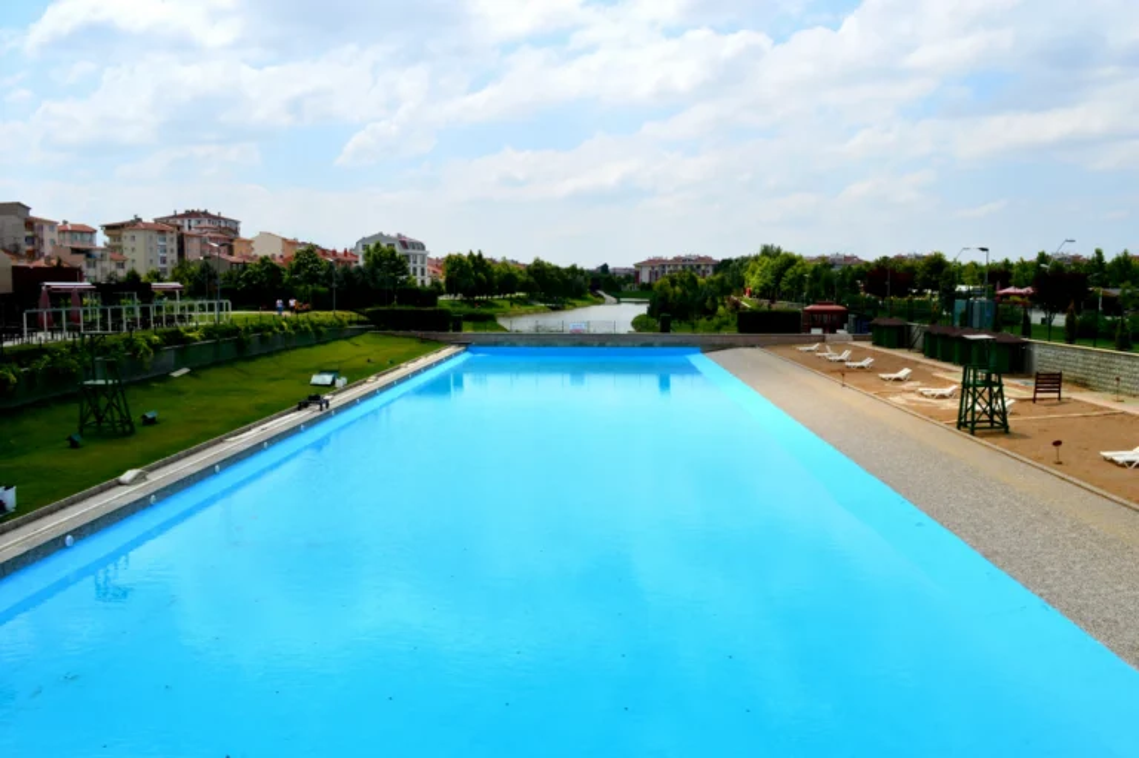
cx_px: 570
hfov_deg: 67.4
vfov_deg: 47.9
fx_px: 854
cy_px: 379
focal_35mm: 27
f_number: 11
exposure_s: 1/500
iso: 250
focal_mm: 18
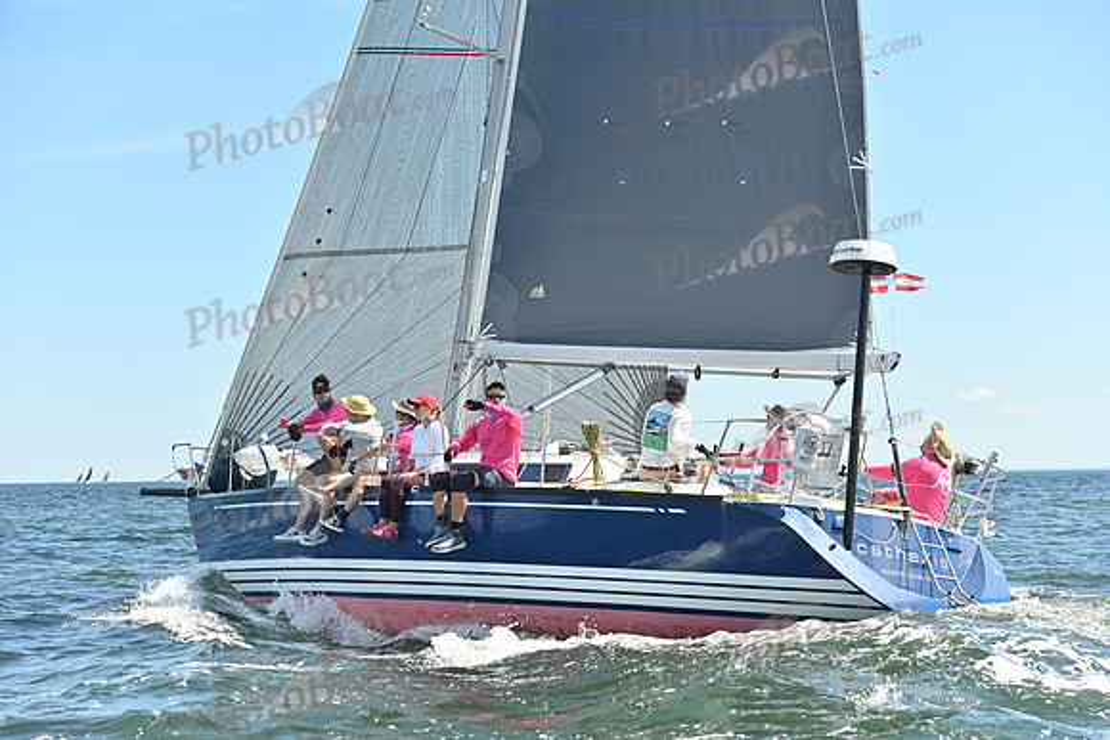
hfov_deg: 26.0
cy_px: 370
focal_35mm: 78
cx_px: 555
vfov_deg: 17.5
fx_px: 2405
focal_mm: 78
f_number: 5.6
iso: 250
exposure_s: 1/1250
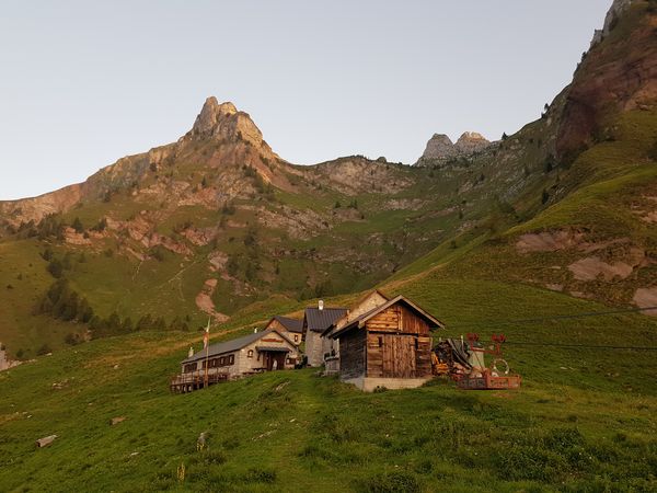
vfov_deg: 53.1
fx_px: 493
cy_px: 246
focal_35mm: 26
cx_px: 328
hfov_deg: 67.3
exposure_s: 1/109
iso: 40
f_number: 1.7
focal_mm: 4.2
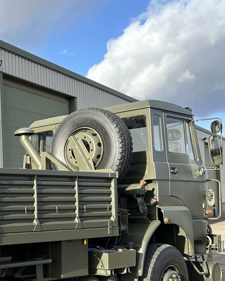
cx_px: -58
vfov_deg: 31.8
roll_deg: +2.2
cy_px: 182
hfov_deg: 23.2
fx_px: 491
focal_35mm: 59
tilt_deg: +2.4
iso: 50
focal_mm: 5.7
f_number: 1.5
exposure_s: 1/1361
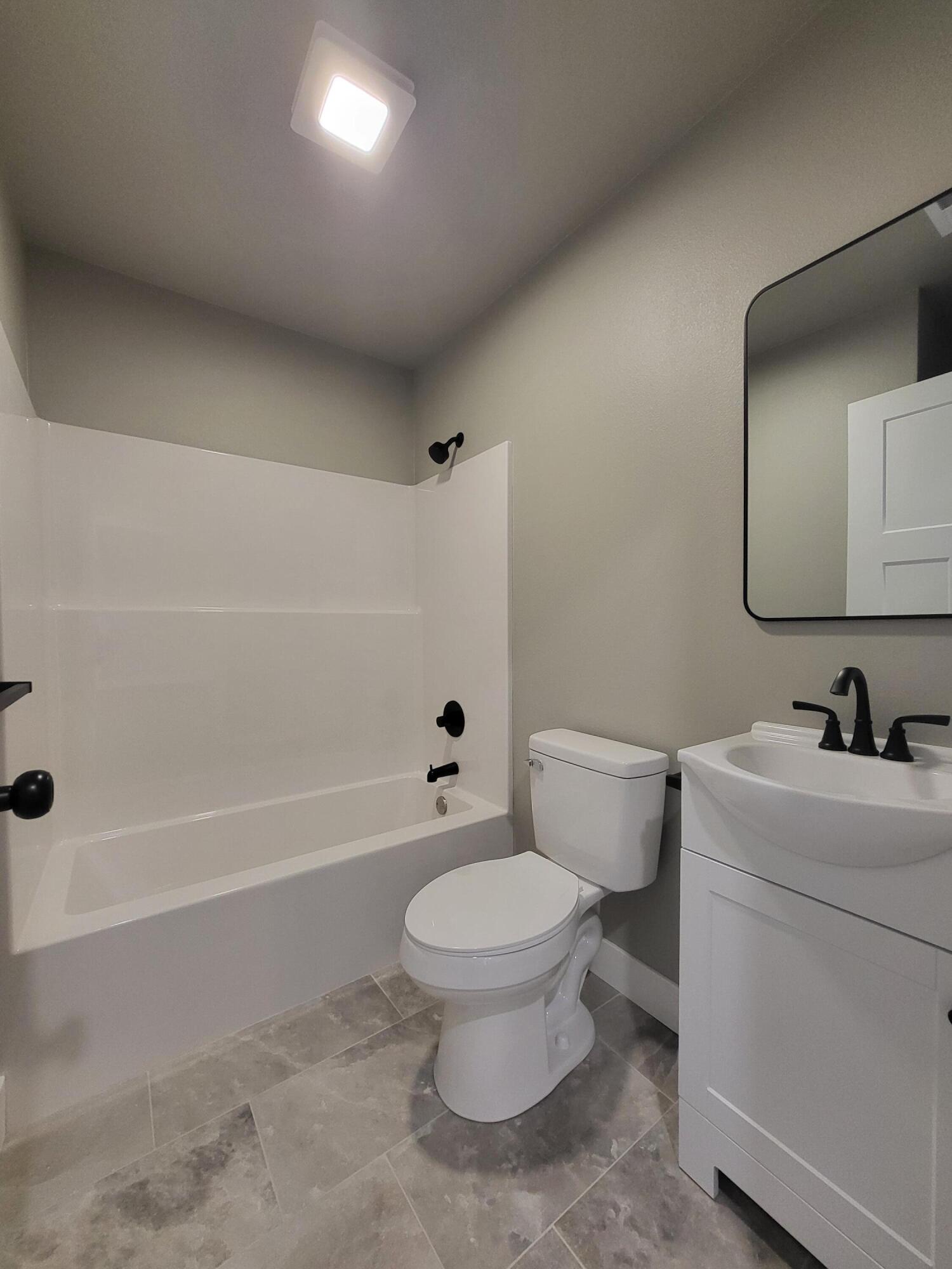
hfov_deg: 89.9
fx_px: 477
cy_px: 634
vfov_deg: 106.2
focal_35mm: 13
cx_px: 476
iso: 320
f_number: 2.2
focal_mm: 1.74
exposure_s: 1/60
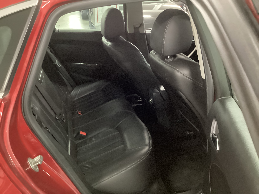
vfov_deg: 45.4
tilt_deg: -28.5
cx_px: 130
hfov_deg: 58.4
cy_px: 97
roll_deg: +1.0
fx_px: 232
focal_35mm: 31
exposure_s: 1/17
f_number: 2.4
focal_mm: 3.3
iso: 800
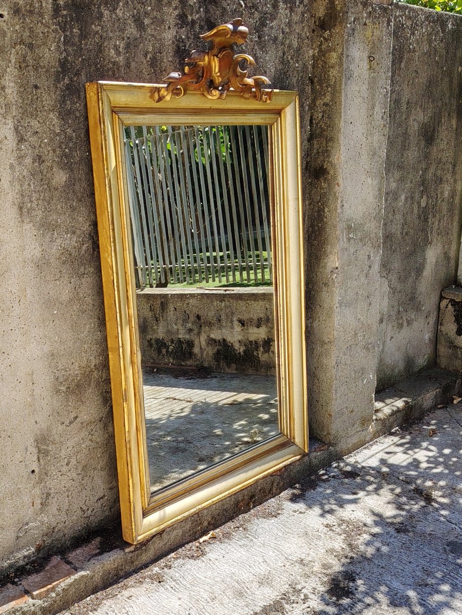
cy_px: 308
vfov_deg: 44.8
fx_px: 747
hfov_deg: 34.3
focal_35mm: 42
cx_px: 231
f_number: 1.75
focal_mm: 5.25
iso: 100
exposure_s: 1/720
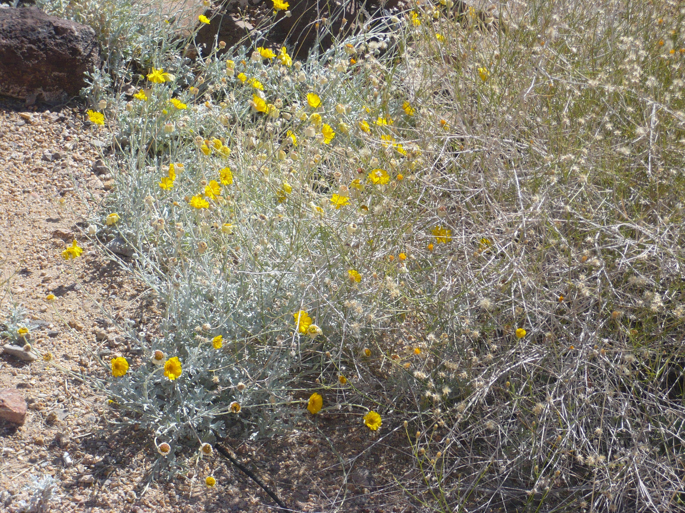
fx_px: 1919
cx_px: 342
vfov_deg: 15.2
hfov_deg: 20.2
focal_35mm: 97
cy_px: 256
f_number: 4.8
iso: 100
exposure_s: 1/500
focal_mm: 16.1
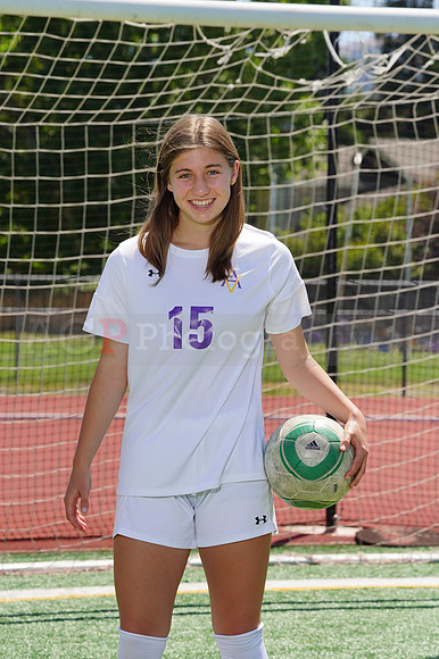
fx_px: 3553
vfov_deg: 10.6
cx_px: 220
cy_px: 330
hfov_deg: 7.1
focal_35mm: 194
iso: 200
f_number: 13
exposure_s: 1/250
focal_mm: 194
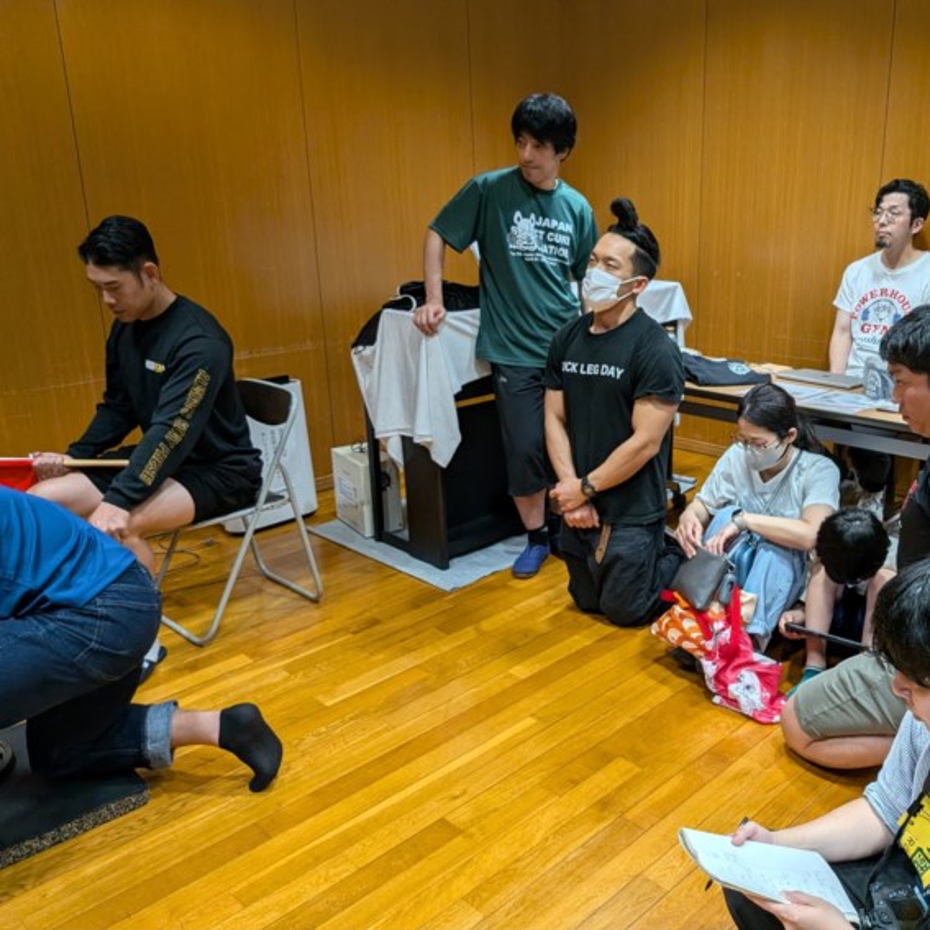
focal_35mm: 29
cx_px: 609
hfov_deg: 54.6
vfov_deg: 55.6
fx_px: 881
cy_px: 455
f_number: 1.7
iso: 70
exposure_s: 1/120
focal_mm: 4.53
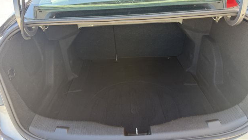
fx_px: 178
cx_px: 126
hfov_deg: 69.8
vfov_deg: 42.9
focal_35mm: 27
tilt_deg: -26.9
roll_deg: -0.4
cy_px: 66
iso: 64
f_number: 1.78
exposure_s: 1/121
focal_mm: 6.76
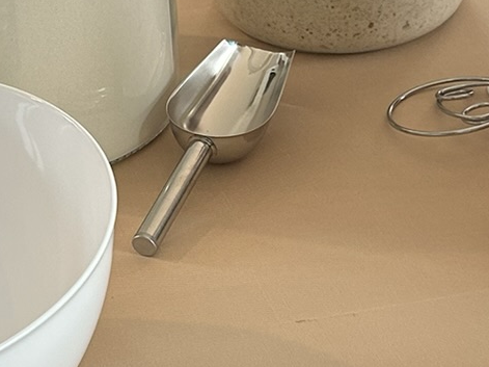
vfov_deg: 13.1
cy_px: 169
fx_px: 1596
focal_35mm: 113
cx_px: 214
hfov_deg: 17.4
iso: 125
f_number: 1.5
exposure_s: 1/120
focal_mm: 5.7
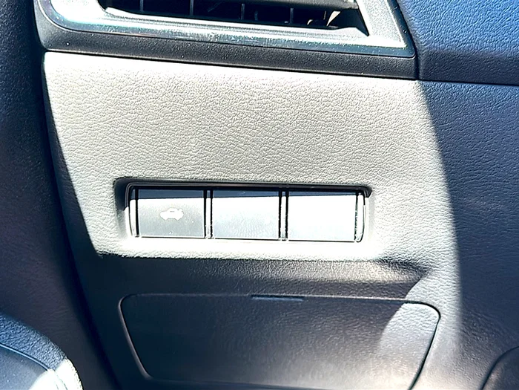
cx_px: 260
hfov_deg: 49.0
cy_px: 195
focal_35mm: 38
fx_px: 570
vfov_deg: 37.7
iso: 50
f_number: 1.78
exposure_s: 1/115
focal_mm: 6.86
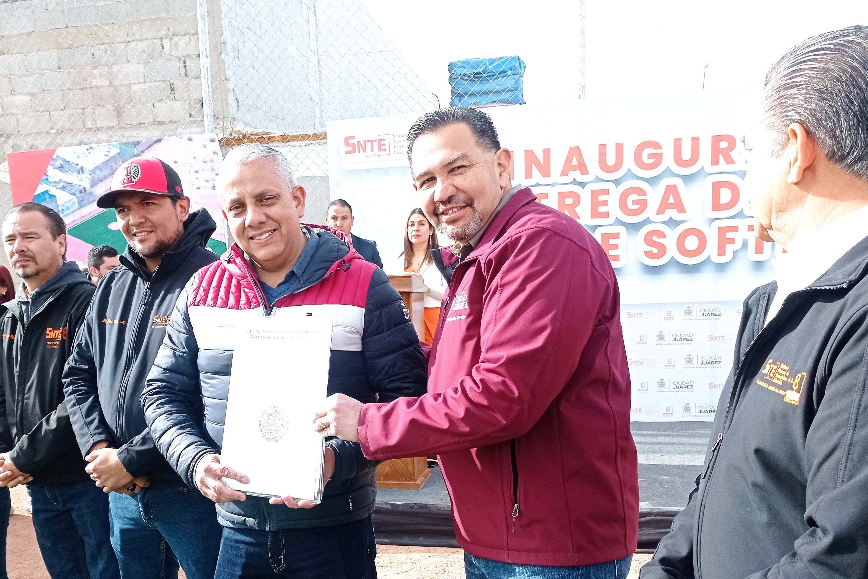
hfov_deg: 51.8
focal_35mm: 37
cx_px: 394
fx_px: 892
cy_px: 387
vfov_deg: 35.6
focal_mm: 4.7
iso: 101
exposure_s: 1/1085
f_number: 1.79
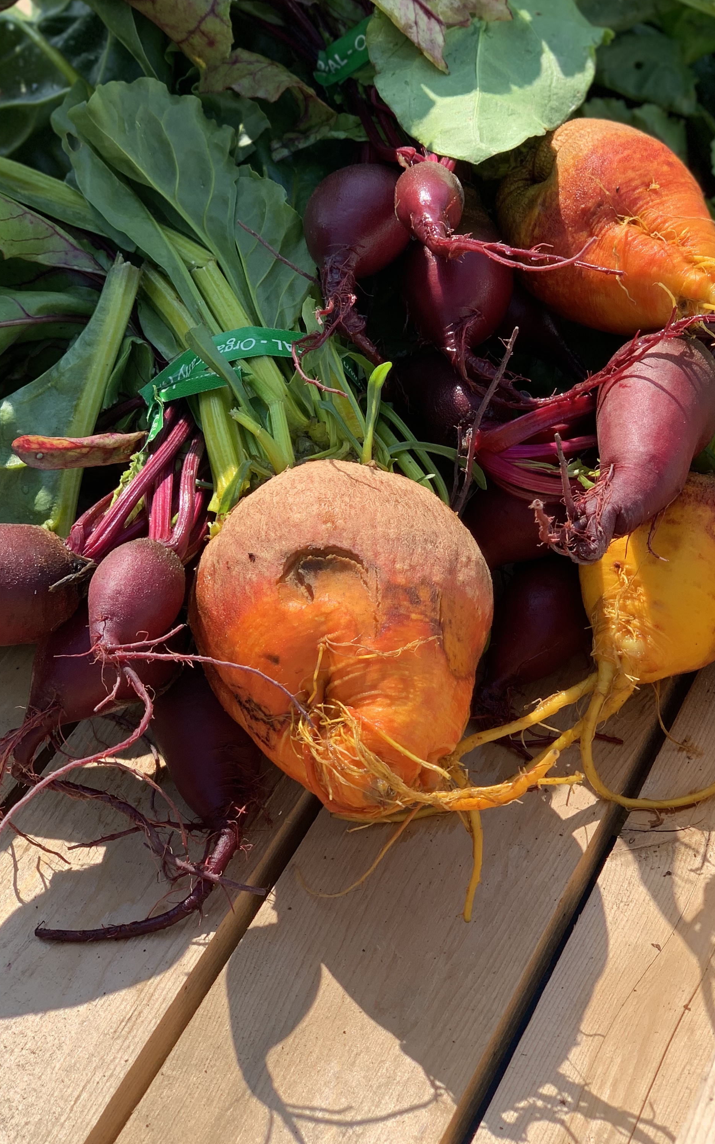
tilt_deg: -39.8
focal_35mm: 74
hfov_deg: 17.6
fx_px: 2307
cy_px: 440
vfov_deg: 27.8
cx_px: 382
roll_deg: -3.2
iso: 16
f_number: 2.4
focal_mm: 6
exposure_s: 1/358
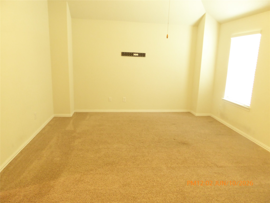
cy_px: 102
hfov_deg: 71.6
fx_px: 187
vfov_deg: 56.8
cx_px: 135
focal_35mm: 24
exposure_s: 1/8
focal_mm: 4.3
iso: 400
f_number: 3.3
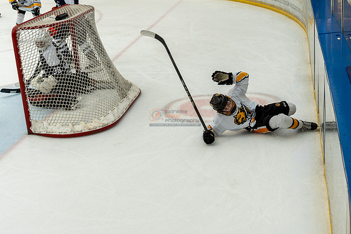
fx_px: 614
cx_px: 176
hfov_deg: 31.9
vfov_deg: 21.6
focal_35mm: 63
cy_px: 117
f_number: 3.5
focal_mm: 42
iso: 800
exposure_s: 1/640
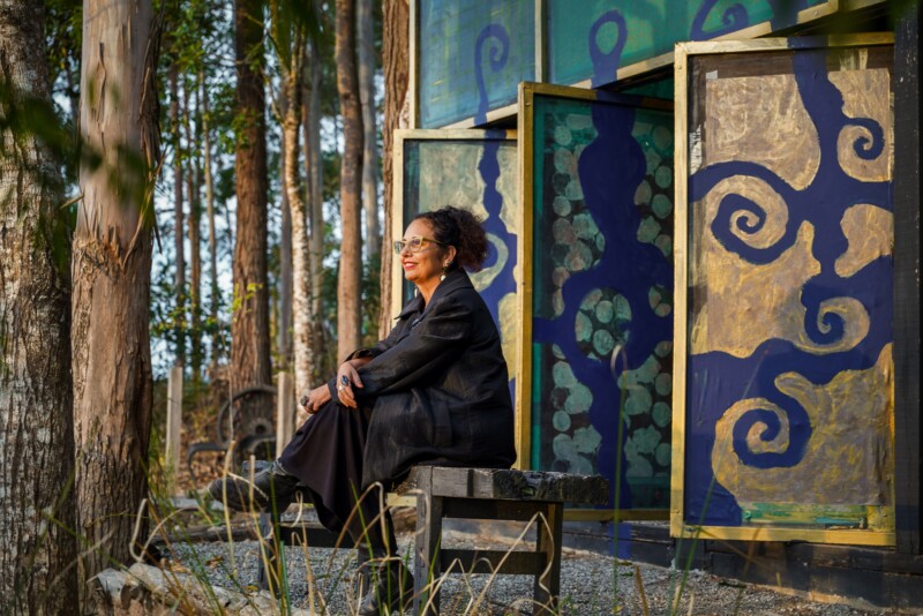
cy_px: 308
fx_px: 1441
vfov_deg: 24.1
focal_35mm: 56
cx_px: 462
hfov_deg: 35.5
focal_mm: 56.2
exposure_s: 1/50
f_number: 3.5
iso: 200
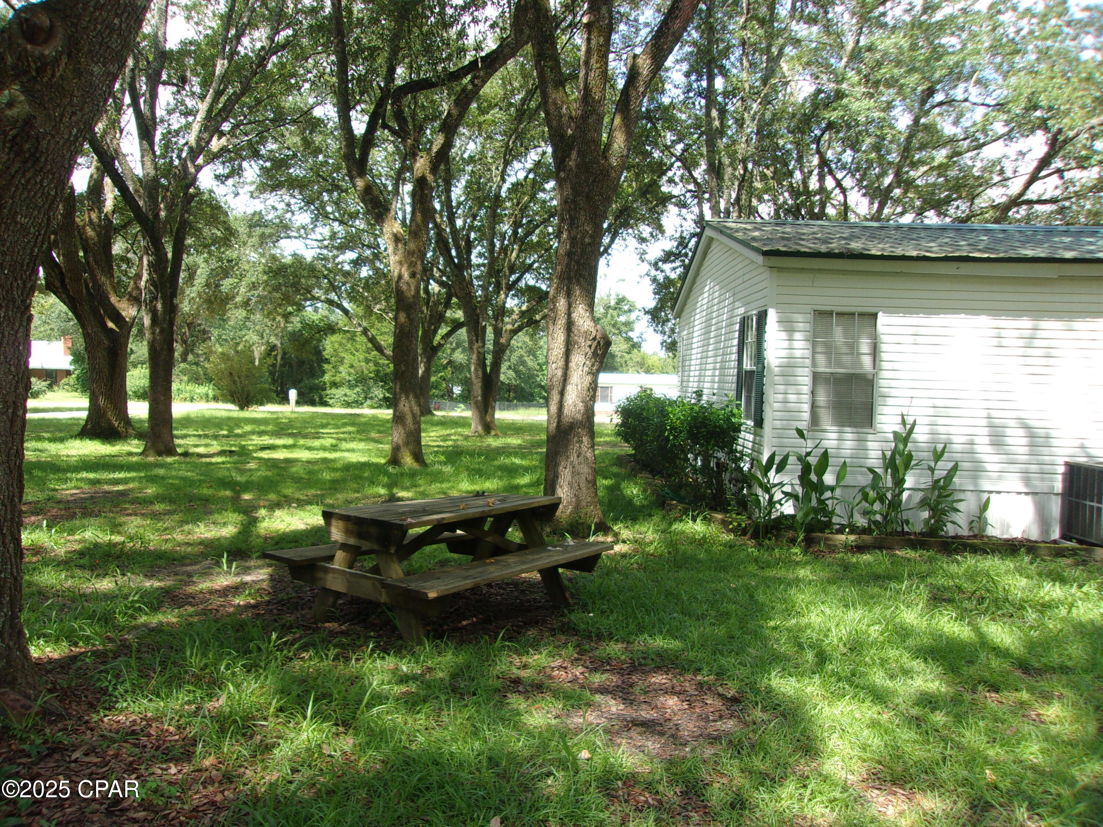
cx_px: 552
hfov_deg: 65.3
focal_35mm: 27
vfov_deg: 51.4
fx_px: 860
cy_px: 414
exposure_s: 1/250
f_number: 3
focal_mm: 4.9
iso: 80
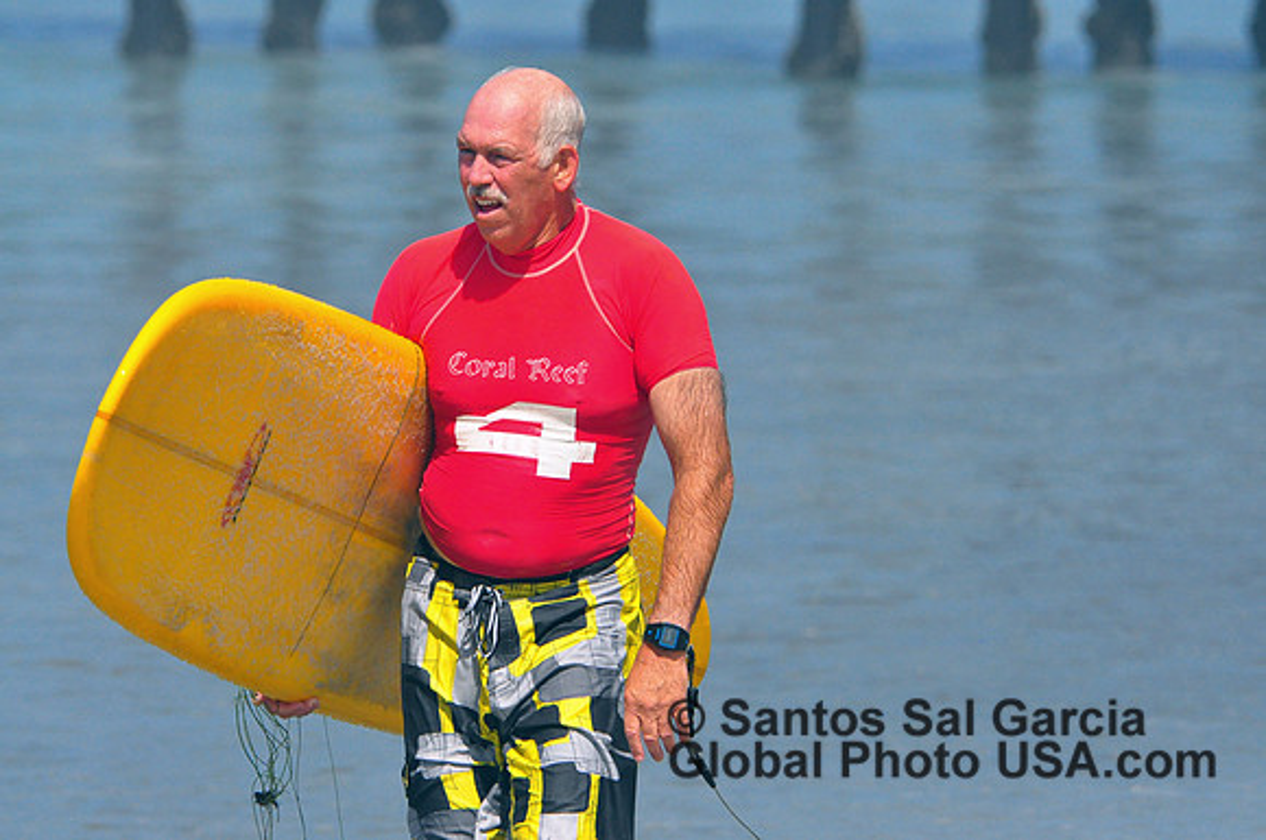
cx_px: 633
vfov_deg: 2.8
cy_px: 420
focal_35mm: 495
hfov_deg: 4.2
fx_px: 17383
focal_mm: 330
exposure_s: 1/2500
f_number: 9
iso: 1250
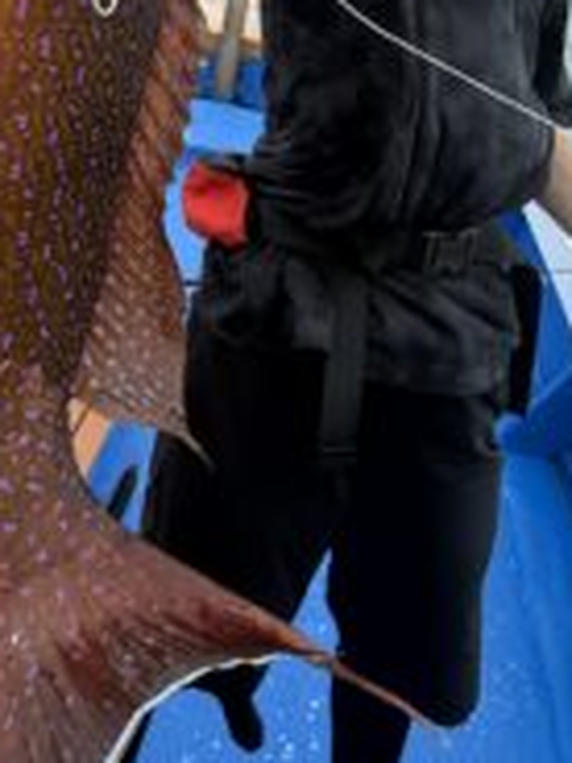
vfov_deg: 41.5
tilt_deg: -4.5
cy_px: -25
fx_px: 837
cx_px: 271
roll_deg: -14.6
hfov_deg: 37.7
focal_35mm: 38
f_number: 2.2
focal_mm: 2.22
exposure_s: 1/955
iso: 64
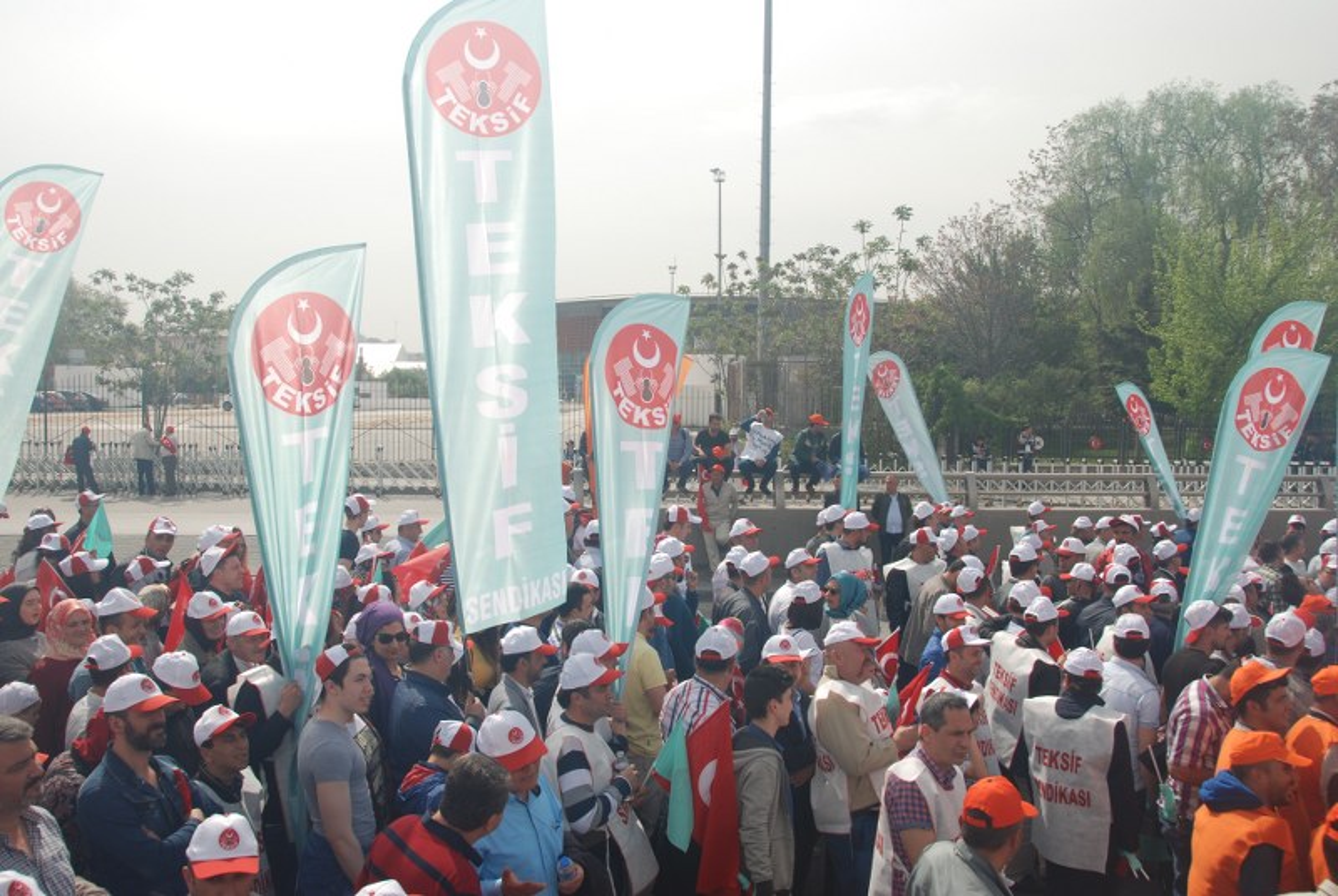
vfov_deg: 43.7
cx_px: 669
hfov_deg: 61.9
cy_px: 448
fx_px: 1117
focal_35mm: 30
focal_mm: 20
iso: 100
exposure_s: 1/250
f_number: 8
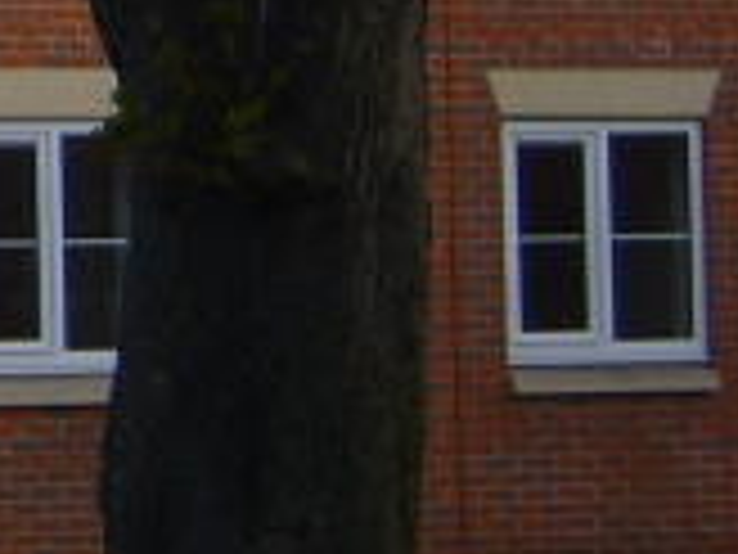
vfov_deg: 3.8
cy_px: -374
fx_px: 8229
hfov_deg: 4.9
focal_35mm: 386
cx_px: -1386
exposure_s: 1/125
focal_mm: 13
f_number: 9.7
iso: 80
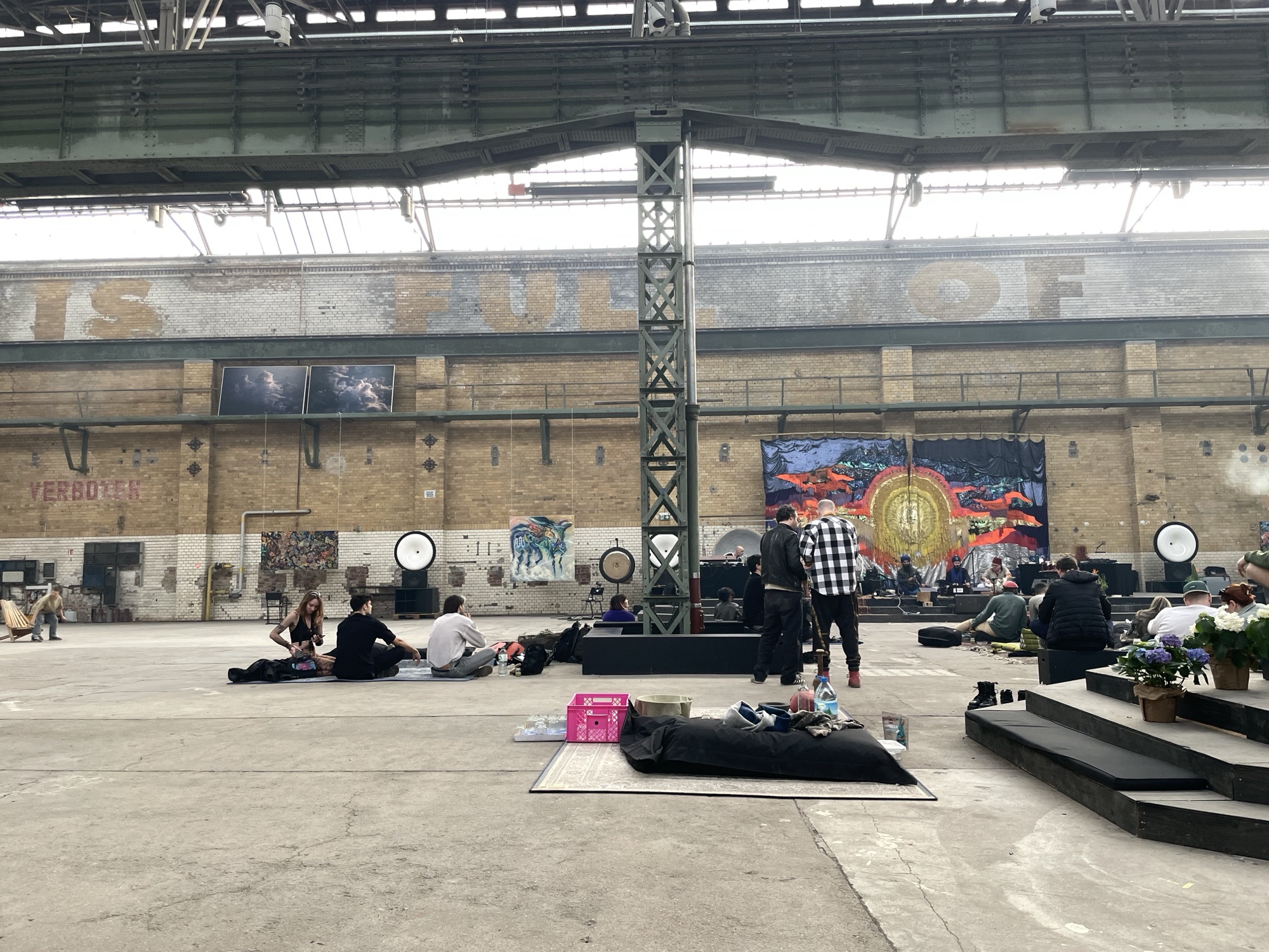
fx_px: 953
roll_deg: +0.8
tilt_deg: +6.3
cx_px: 634
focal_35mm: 26
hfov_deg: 67.3
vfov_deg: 53.1
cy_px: 476
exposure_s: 1/121
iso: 125
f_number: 1.6
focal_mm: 4.2
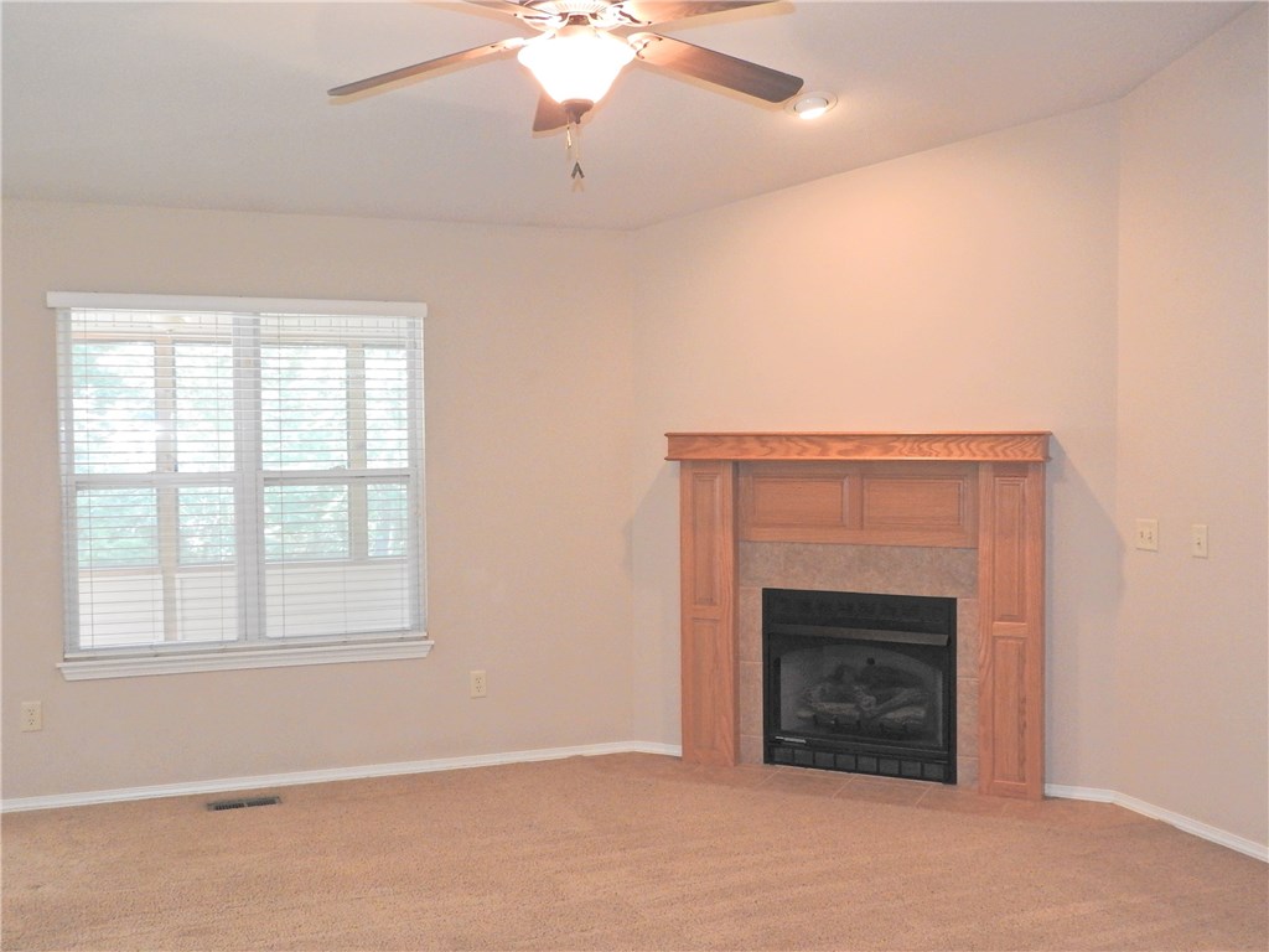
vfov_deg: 40.7
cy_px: 476
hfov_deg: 52.6
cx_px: 634
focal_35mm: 35
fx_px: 1283
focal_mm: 6.3
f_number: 3.8
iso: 400
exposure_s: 1/30
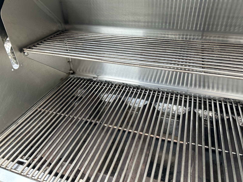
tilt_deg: -35.3
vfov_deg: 53.1
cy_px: 91
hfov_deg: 67.3
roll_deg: +3.3
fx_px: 183
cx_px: 122
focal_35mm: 26
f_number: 1.5
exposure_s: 1/121
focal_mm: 5.7
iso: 50
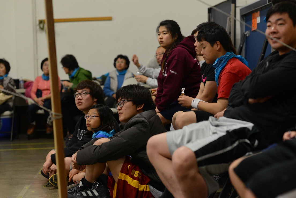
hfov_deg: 23.9
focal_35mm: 85
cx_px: 148
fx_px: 699
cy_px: 99
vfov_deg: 16.1
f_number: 3.5
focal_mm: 85
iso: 1250
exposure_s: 1/100
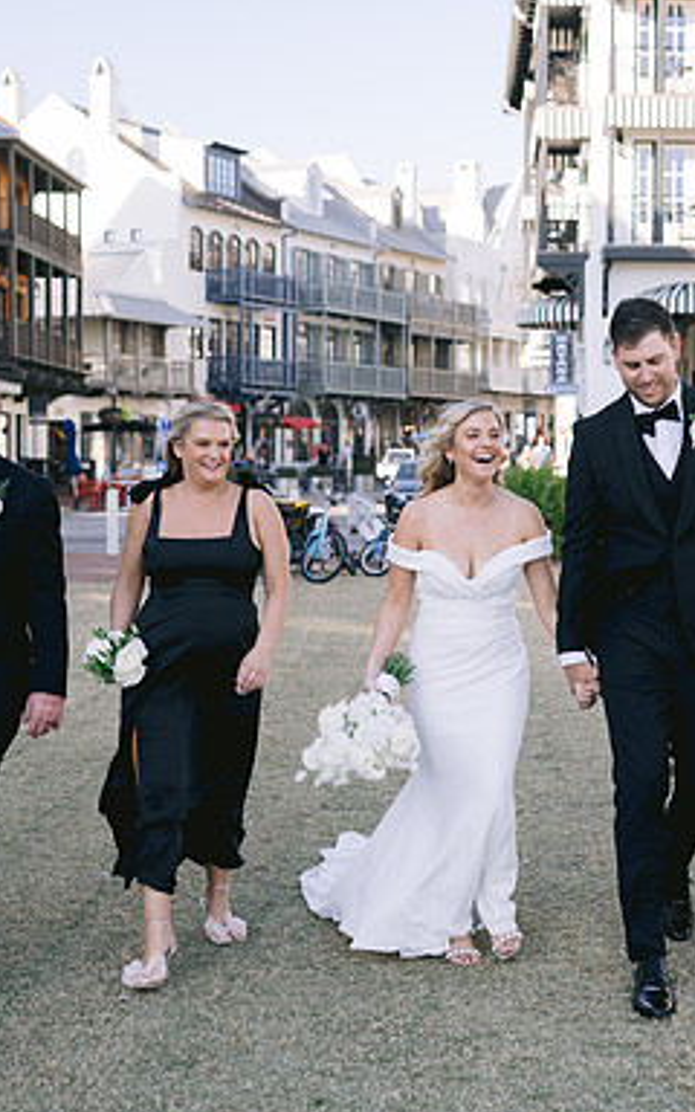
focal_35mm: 57
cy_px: 538
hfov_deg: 22.6
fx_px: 1727
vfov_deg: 35.7
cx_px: 496
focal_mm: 35
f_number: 2.5
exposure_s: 1/1000
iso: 200
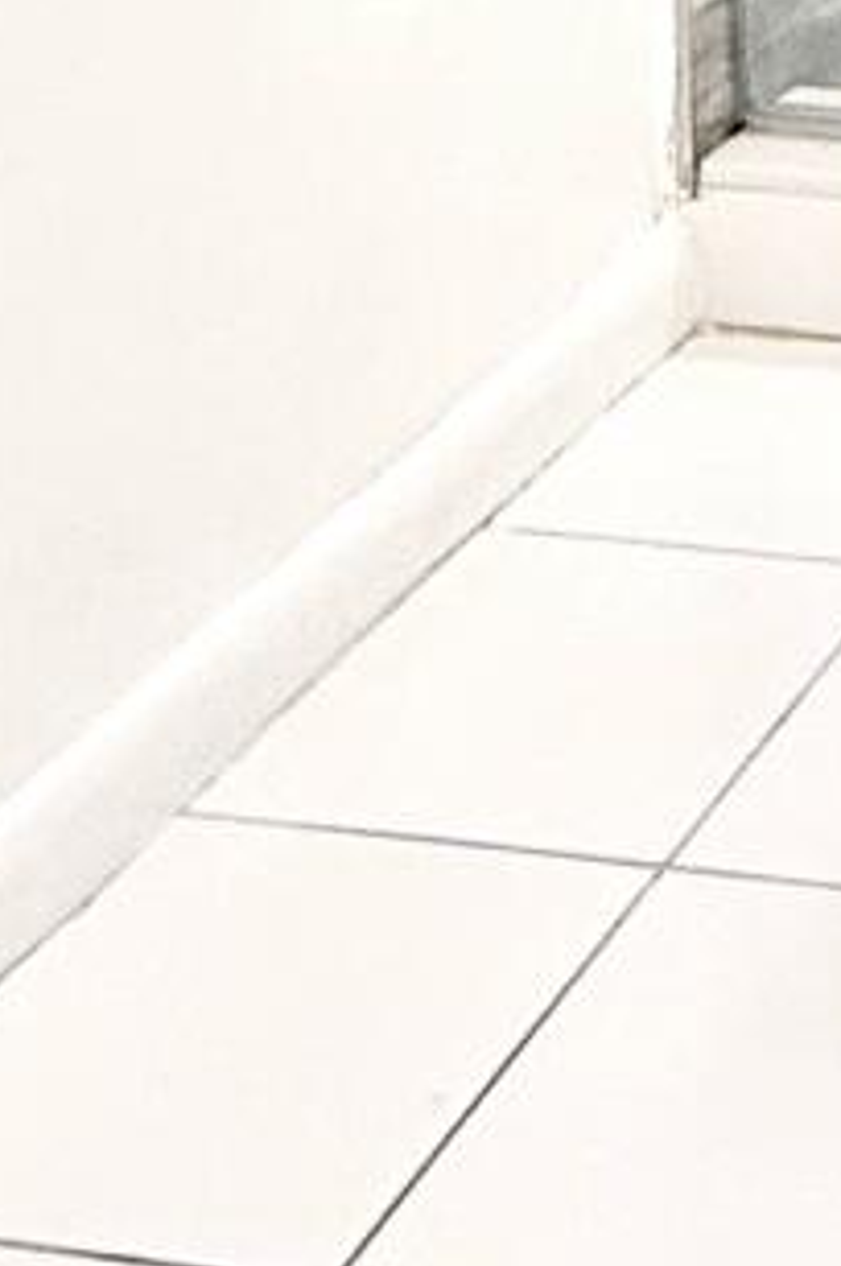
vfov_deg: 18.2
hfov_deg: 11.8
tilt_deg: -7.9
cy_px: -808
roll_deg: -2.6
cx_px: 2008
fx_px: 3336
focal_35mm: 95
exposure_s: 1/120
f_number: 2.2
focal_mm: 2.22
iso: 160
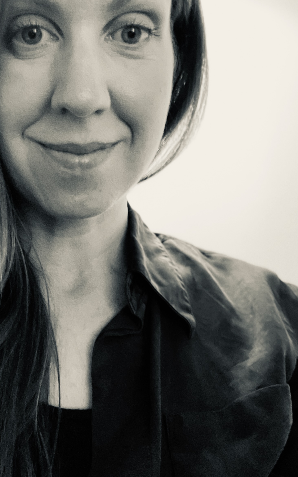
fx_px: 546
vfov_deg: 46.8
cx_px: 76
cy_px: 182
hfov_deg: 30.1
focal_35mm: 42
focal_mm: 2.71
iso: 640
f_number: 2.2
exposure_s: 1/20
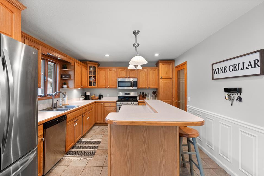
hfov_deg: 93.2
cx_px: 126
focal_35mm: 17
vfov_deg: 70.4
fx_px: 125
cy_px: 92
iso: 4000
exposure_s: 1/30
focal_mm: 16
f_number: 5.6
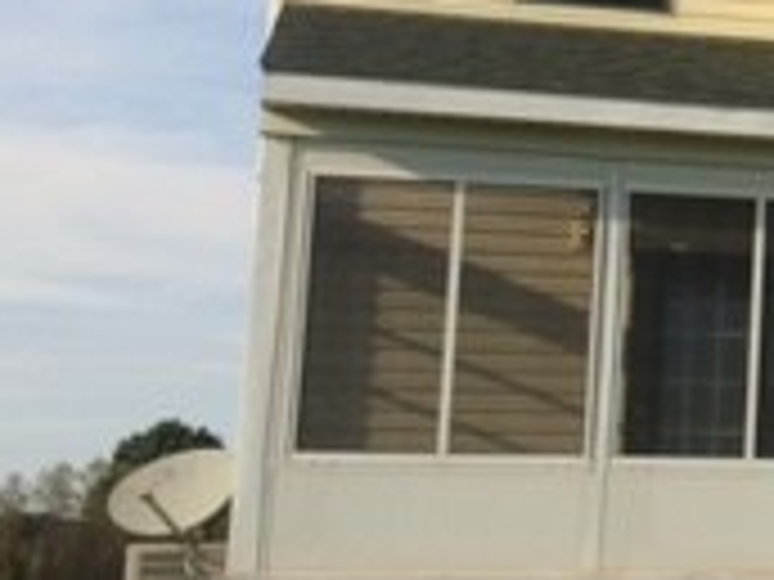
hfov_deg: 15.8
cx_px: 1354
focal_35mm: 108
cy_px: 135
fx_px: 2415
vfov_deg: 13.7
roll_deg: +1.8
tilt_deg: +8.6
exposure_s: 1/1368
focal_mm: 4.15
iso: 32
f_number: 2.2
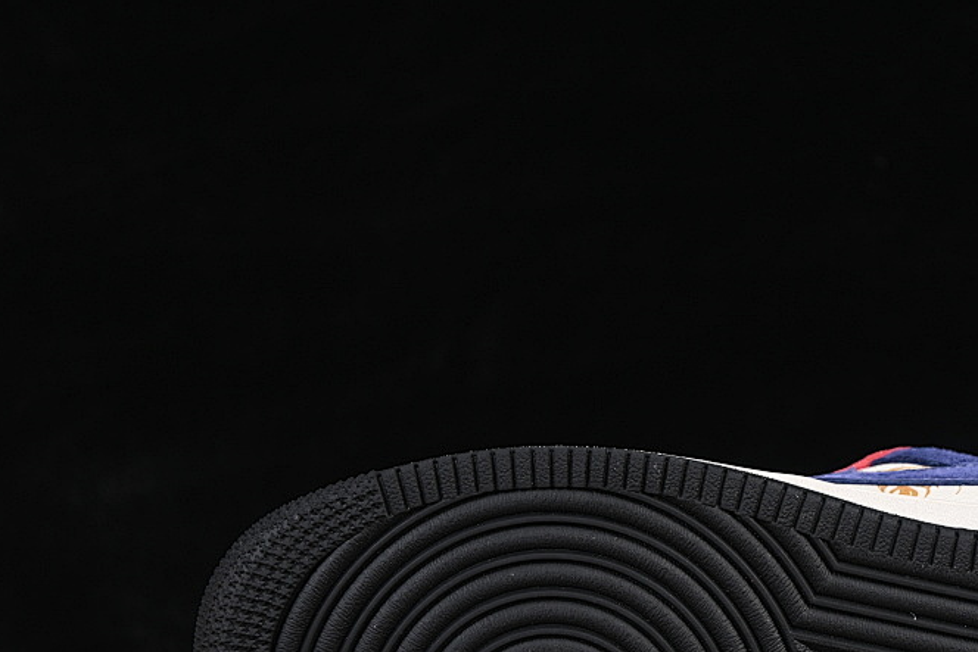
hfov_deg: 16.7
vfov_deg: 11.2
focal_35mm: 122
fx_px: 3315
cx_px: 775
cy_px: 515
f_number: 6.3
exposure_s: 1/60
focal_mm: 50
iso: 160
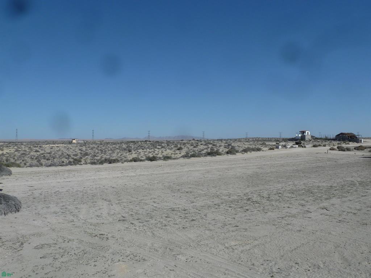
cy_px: 139
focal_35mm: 29
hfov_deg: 61.7
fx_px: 311
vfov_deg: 48.2
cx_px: 186
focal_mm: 4.7
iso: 80
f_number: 5.6
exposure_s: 1/800
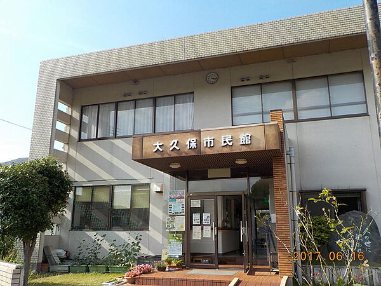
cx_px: 190
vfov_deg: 46.8
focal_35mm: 30
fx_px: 330
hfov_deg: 60.0
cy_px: 143
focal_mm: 4.1
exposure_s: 1/640
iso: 125
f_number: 3.3
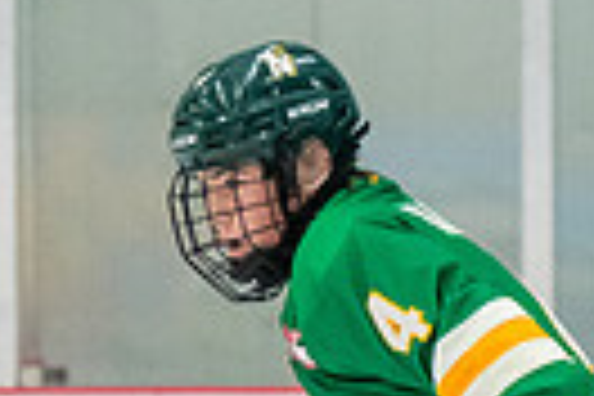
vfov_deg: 1.4
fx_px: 16053
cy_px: 559
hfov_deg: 2.1
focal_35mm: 973
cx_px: 301
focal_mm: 135
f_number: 2.8
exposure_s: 1/800
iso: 3200
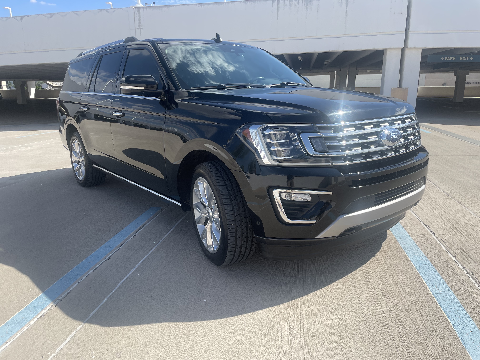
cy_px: 180
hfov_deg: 67.3
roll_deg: +0.1
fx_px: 361
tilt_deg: -13.7
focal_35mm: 26
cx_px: 240
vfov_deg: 53.1
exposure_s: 1/2618
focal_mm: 4.2
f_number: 1.6
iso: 32
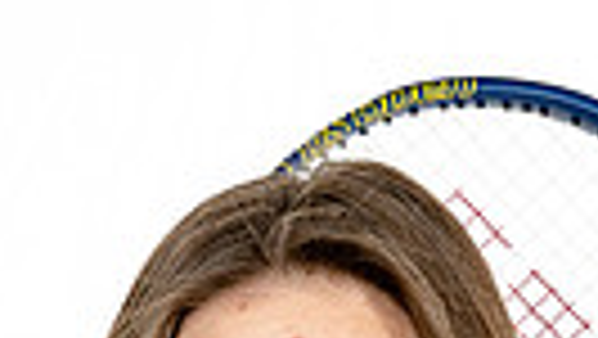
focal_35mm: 350
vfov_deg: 3.4
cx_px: 148
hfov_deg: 6.2
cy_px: 973
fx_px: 5553
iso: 160
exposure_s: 1/250
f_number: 8
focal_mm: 65
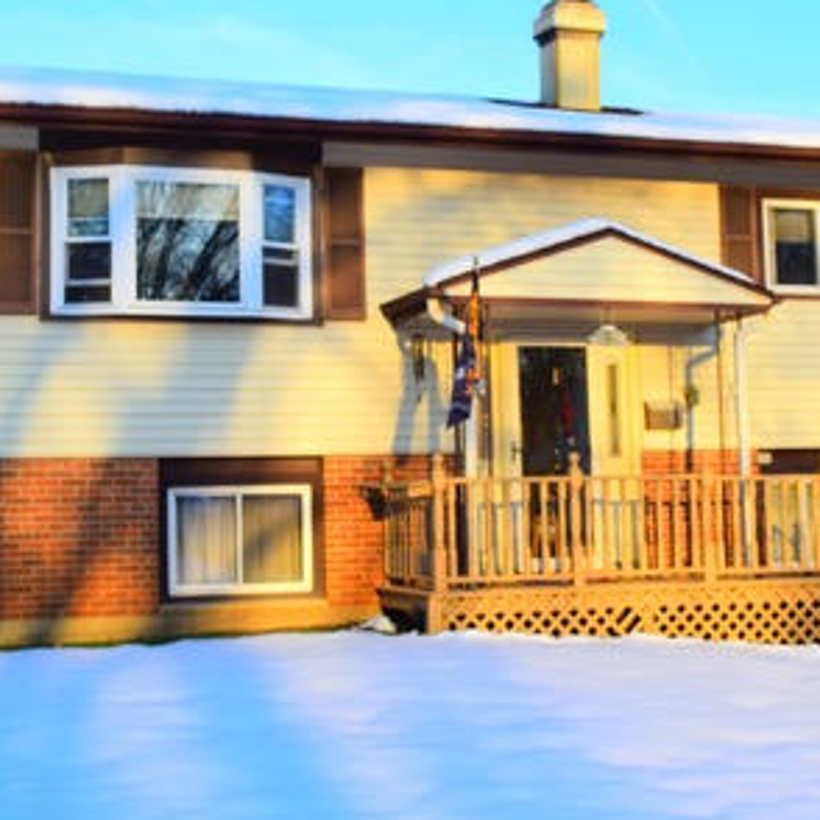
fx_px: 1713
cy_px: 384
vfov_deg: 26.9
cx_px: 466
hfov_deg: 26.9
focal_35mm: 64
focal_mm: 23
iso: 200
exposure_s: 1/320
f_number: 9
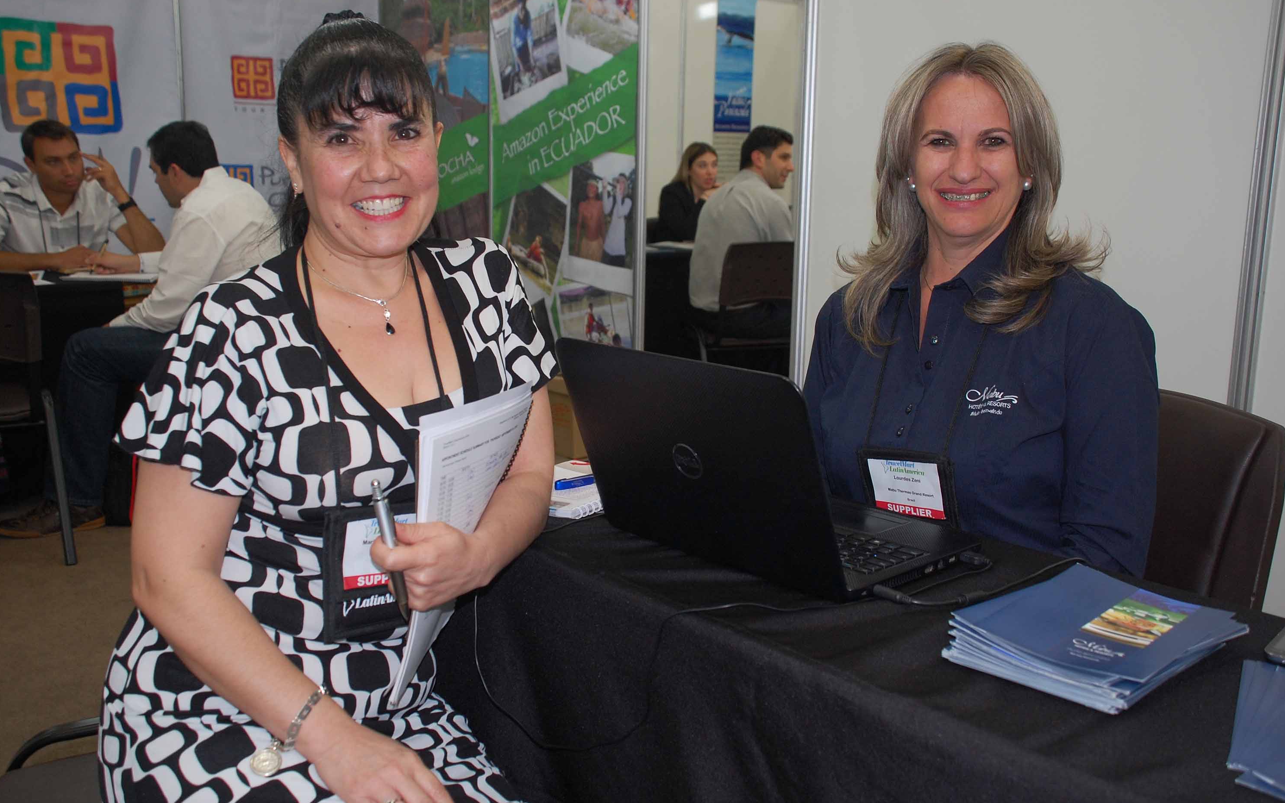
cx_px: 639
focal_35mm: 37
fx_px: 1296
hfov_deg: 52.7
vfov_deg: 34.4
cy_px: 399
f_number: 4
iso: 400
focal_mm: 24
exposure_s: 1/60
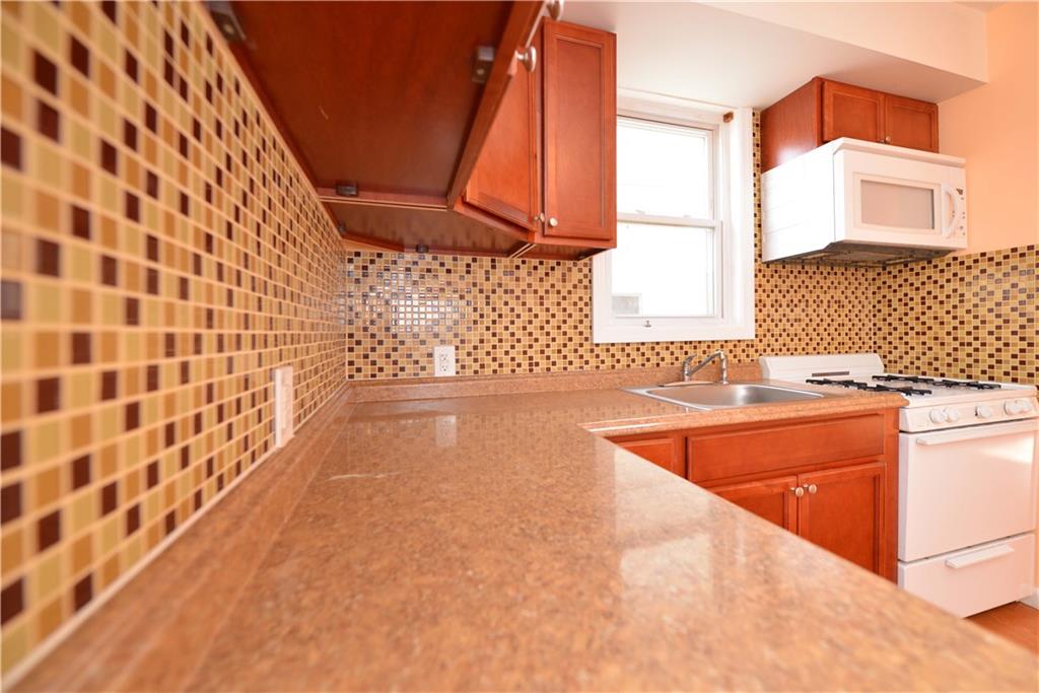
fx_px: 404
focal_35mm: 14
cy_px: 346
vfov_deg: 81.2
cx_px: 520
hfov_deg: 104.2
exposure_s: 1/60
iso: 400
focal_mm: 14
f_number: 4
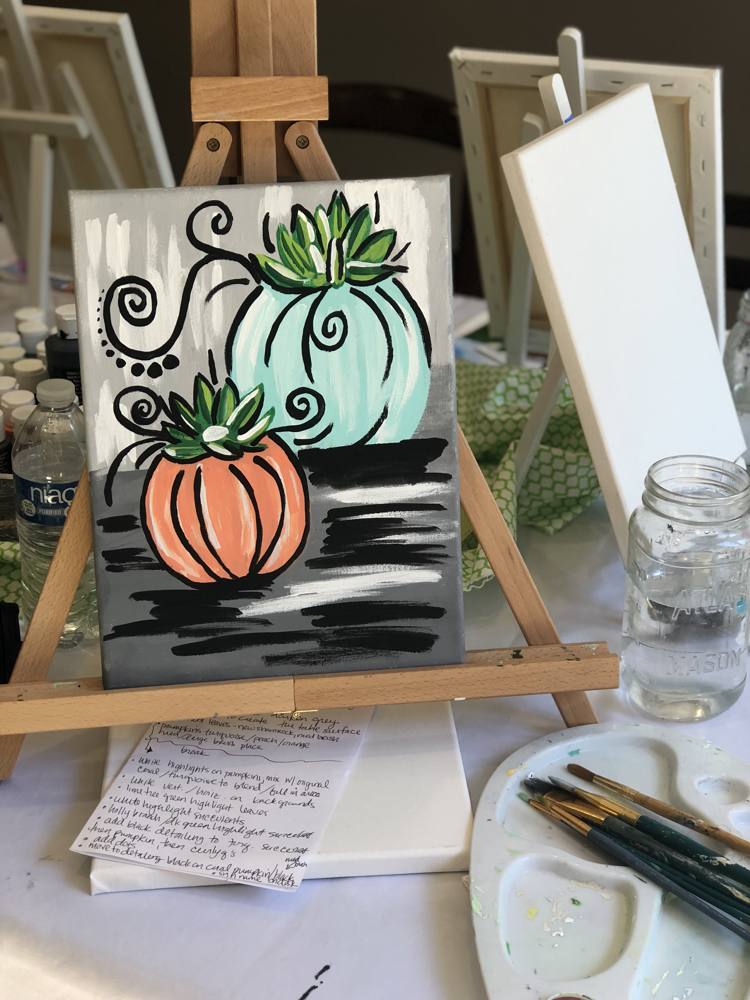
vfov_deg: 33.8
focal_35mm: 57
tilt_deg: -26.9
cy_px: 500
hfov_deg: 25.7
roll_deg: +0.0
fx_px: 1647
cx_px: 375
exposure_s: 1/60
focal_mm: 6.6
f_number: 2.8
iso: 40
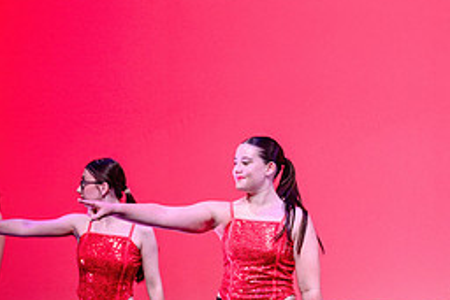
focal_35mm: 325
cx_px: 401
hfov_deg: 6.3
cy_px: 287
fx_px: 4065
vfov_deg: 4.2
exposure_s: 1/500
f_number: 2.8
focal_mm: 130
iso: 1600
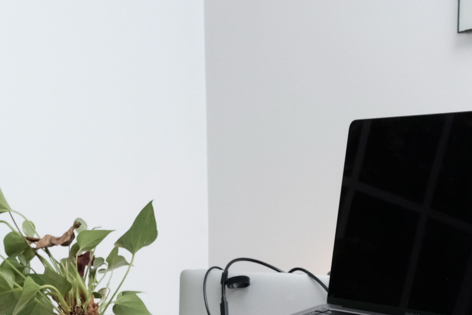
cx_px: 318
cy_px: 448
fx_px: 996
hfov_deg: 26.5
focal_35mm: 76
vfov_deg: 16.6
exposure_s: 1/100
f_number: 8
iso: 1600
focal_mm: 16
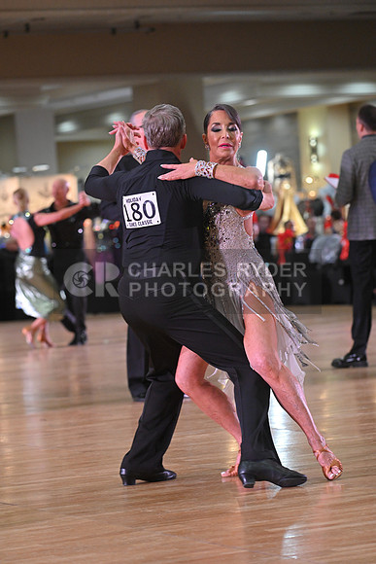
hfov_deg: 9.5
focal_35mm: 145
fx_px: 2270
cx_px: 188
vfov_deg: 14.2
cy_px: 282
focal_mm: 145
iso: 2500
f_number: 5
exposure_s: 1/320
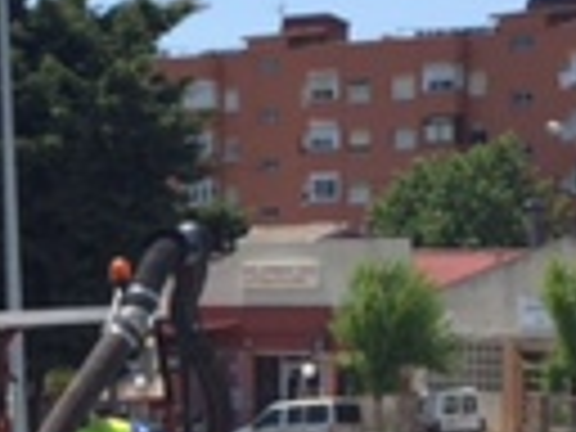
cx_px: -248
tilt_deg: -1.8
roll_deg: +0.5
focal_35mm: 145
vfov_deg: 10.2
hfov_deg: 13.0
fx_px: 2413
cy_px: 351
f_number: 2.2
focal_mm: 4.15
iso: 32
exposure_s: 1/1647
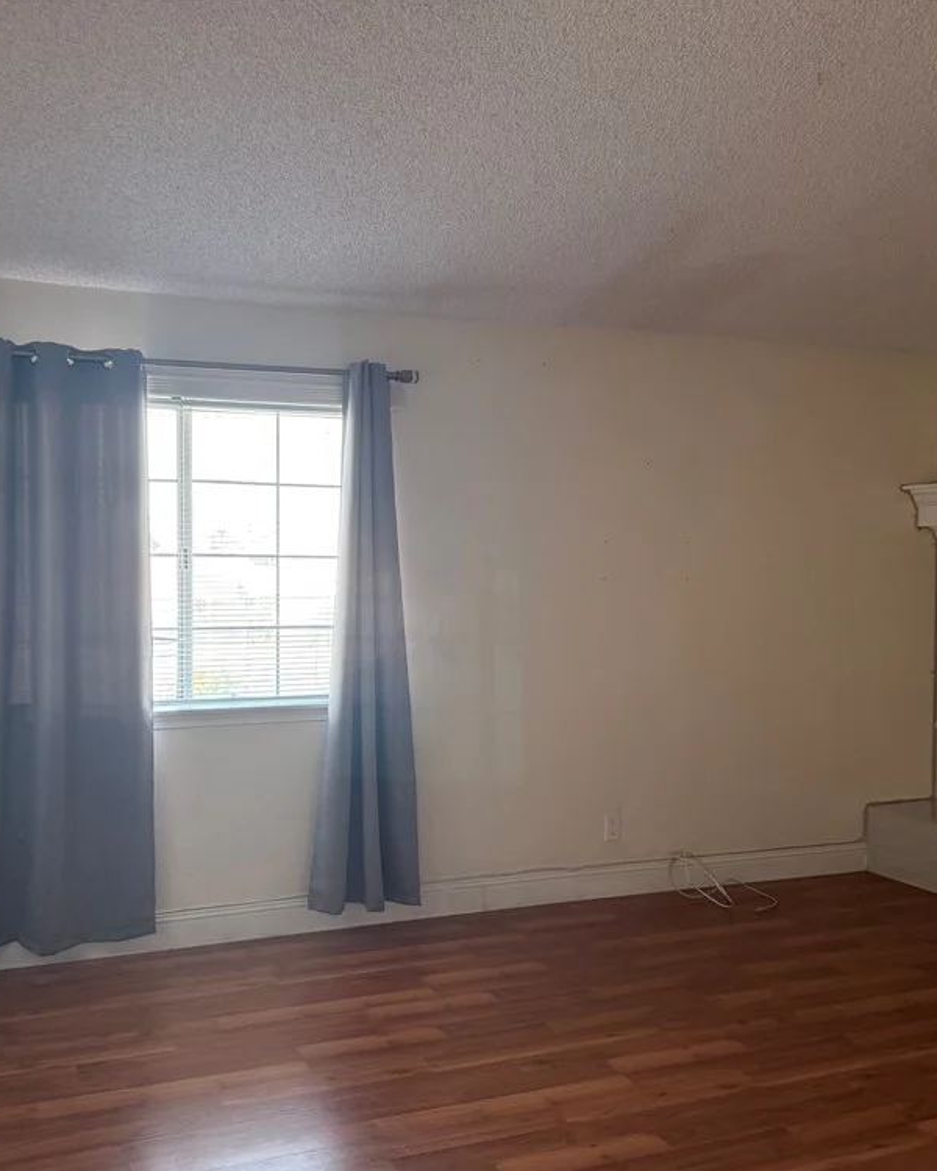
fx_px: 1109
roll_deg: +1.9
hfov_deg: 45.3
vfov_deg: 55.7
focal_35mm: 32
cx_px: 330
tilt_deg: -1.3
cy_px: 595
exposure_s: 1/61
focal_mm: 6.76
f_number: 1.78
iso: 200
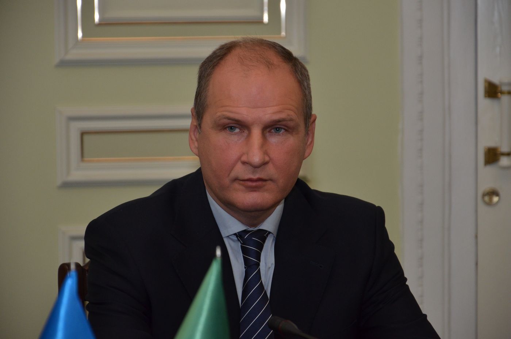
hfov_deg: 13.1
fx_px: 2231
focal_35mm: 158
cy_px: 170
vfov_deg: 8.7
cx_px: 256
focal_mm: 105
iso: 800
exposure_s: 1/250
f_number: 5.6
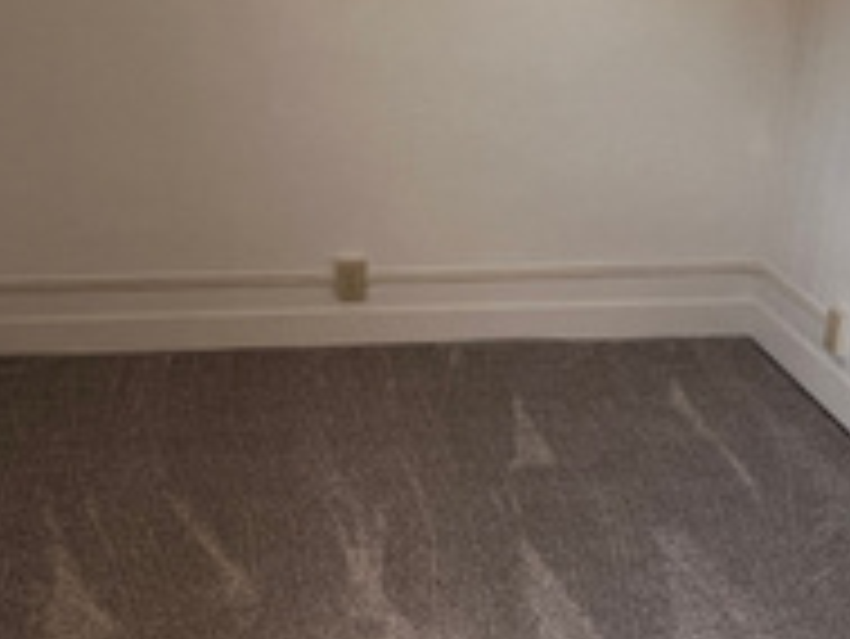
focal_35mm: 44
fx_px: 1081
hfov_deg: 42.8
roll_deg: -1.7
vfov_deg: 32.6
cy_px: 428
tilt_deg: -26.1
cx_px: 495
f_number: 1.8
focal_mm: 1.57
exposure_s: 1/96
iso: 250
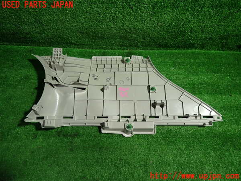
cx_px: 120
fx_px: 174
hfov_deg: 69.4
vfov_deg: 54.9
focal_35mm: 25
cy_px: 90
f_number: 2
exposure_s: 1/50
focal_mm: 4.5
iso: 200
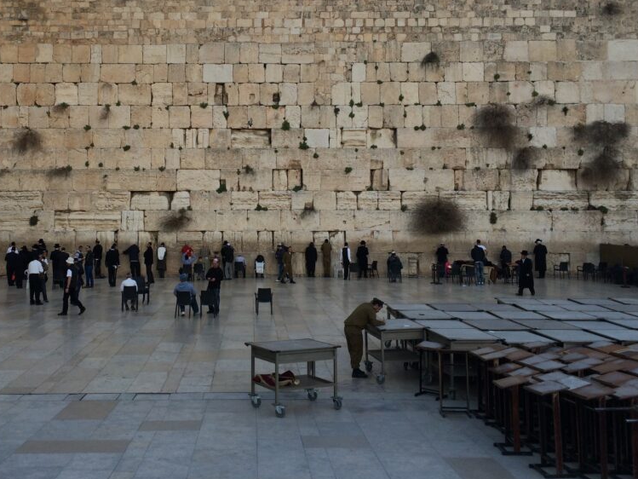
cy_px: 184
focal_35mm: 41
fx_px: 756
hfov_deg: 45.5
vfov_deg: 35.0
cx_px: 248
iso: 32
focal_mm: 4.12
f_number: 2.2
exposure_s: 1/540
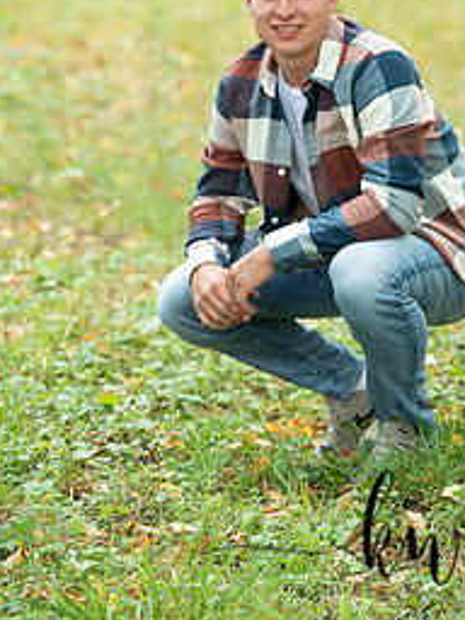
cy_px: 140
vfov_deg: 9.6
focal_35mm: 206
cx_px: 274
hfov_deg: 7.2
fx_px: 3690
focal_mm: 122
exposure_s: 1/200
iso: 400
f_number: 3.2
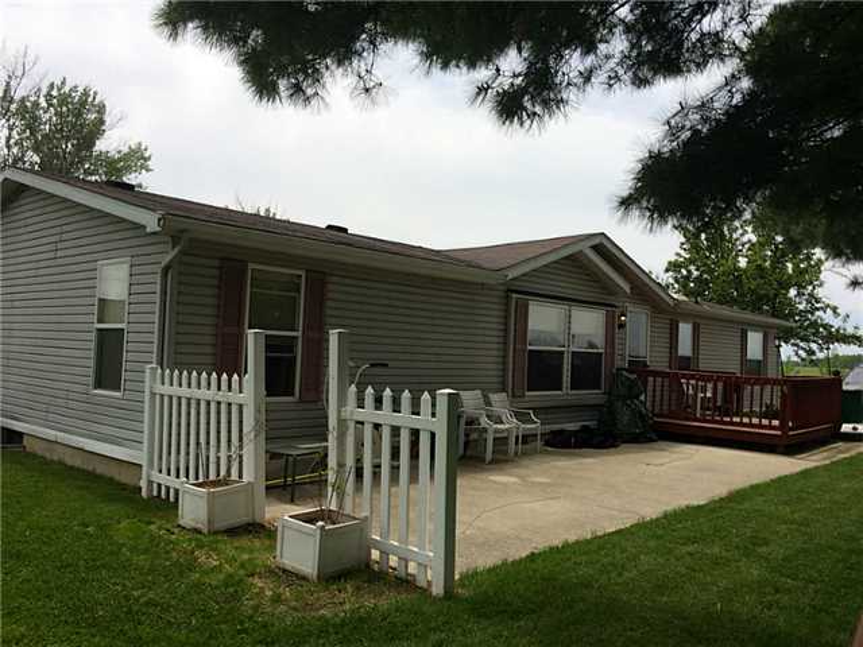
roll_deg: -1.0
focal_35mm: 29
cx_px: 432
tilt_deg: +1.9
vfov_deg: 48.2
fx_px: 723
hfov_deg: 61.7
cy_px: 324
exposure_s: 1/2564
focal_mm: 4.15
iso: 32
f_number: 2.2
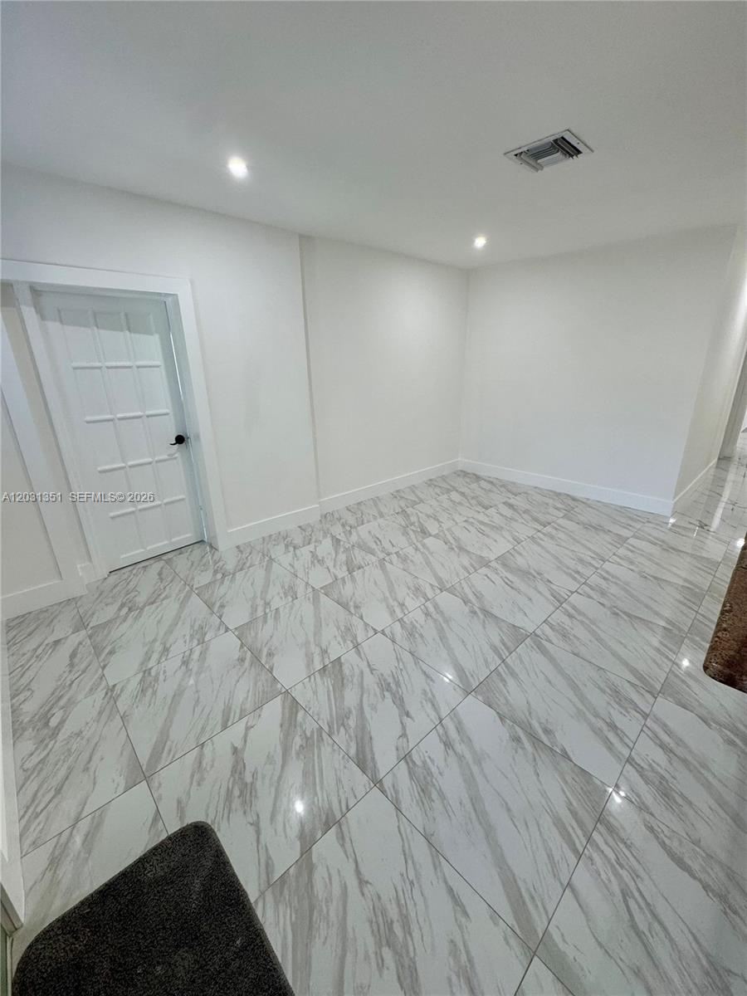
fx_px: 403
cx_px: 374
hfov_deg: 85.7
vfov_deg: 102.1
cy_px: 498
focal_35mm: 14
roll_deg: +1.5
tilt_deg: -19.6
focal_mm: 2.22
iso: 160
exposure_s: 1/120
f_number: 2.2
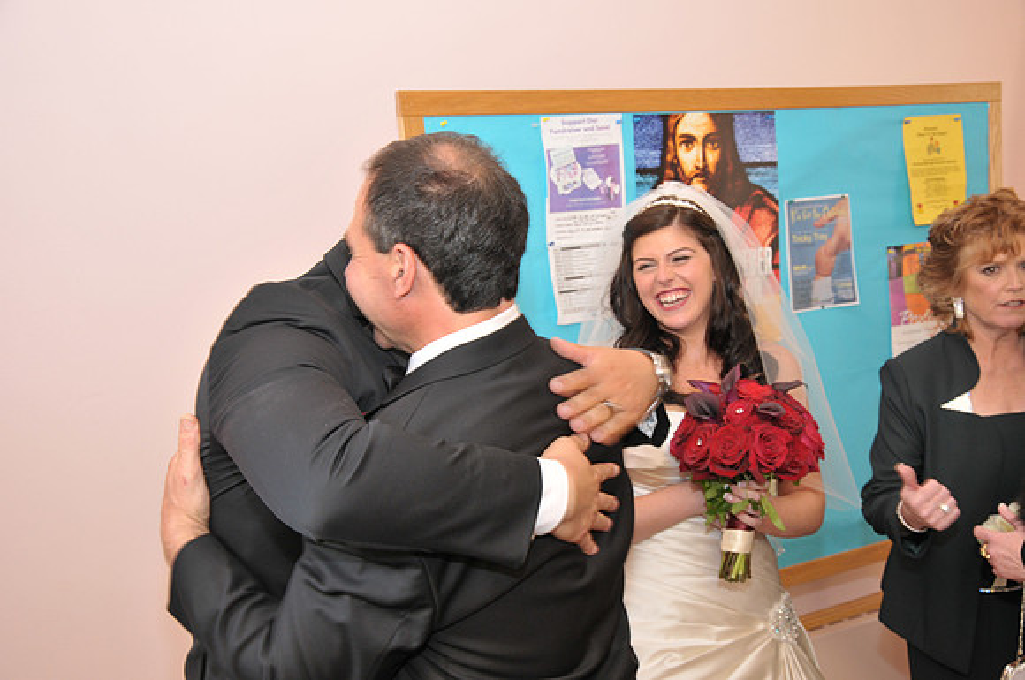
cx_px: 512
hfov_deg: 43.7
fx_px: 1279
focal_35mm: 45
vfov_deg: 29.8
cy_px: 340
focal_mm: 30
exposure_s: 1/40
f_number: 6.3
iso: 400
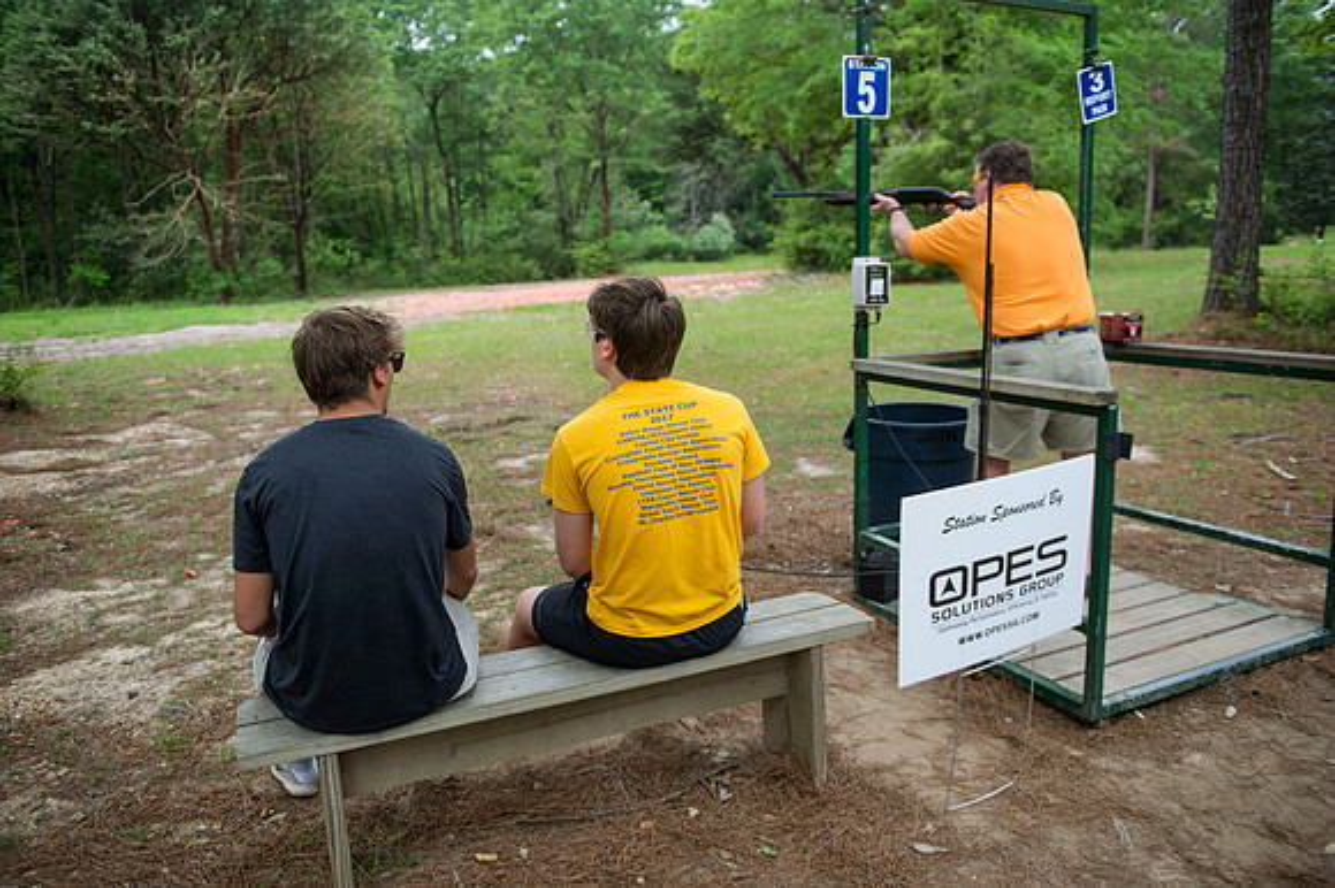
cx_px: 668
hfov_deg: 67.4
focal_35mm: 27
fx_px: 1001
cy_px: 444
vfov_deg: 47.9
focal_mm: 27
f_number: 3.2
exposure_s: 1/80
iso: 640
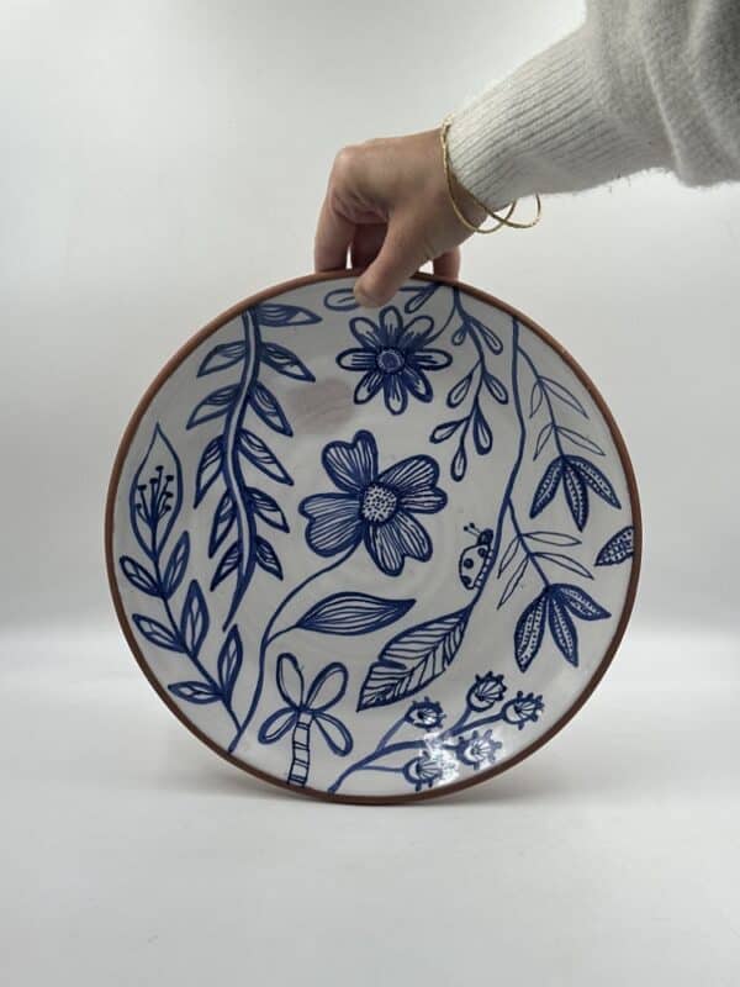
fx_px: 1368
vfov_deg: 39.7
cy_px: 494
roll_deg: -2.0
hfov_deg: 30.3
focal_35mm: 48
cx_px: 370
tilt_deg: -13.2
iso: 64
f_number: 1.78
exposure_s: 1/384
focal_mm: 6.86
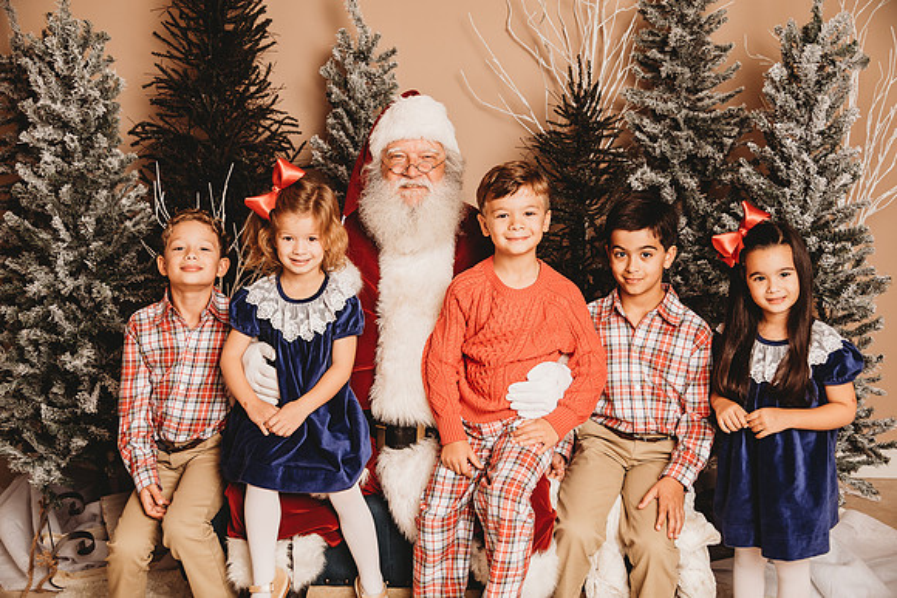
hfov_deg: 54.4
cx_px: 448
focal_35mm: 35
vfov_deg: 37.9
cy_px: 299
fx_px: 872
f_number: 4
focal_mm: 35
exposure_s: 1/160
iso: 100
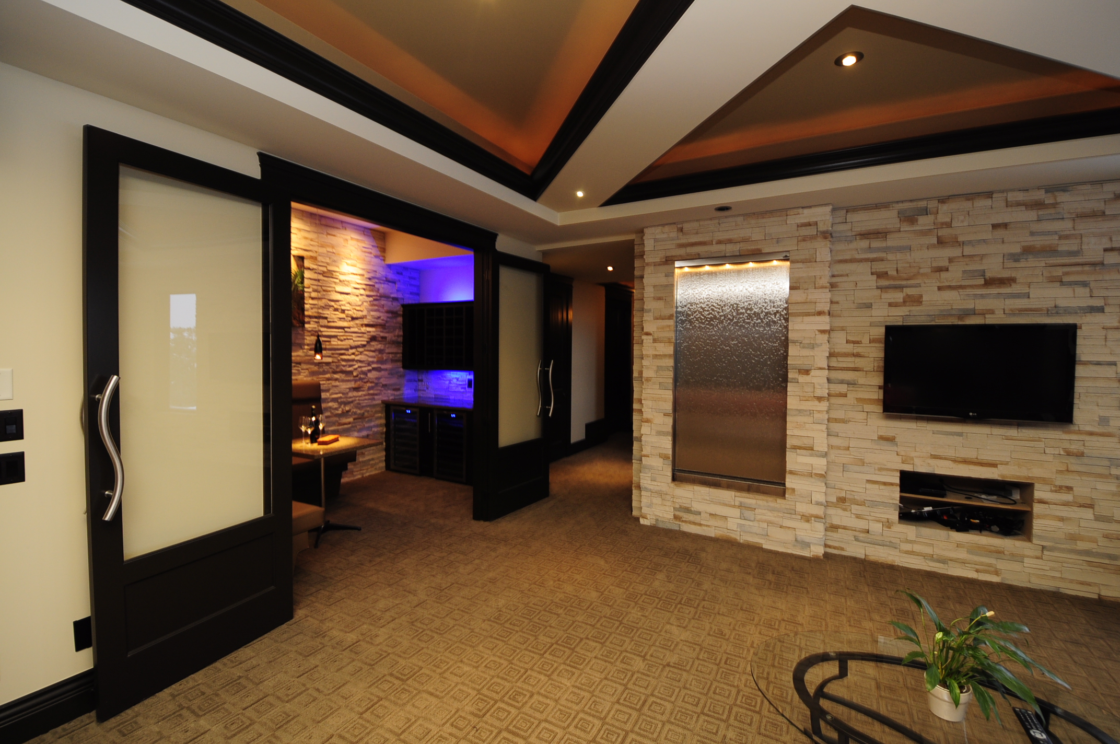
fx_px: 466
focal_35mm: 15
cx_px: 560
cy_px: 372
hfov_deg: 100.5
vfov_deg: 77.2
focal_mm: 10
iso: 400
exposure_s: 1/15
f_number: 4.8
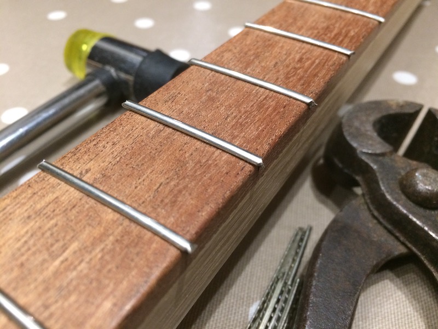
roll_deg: -1.5
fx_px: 367
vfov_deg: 48.2
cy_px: 164
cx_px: 219
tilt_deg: -42.2
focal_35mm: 29
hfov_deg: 61.7
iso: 320
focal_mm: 4.15
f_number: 2.2
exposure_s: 1/33
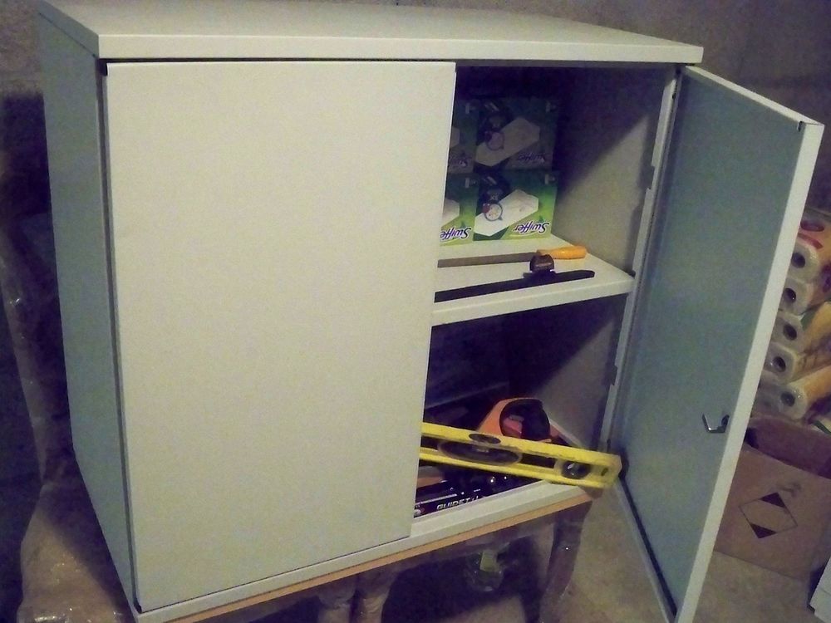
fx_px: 840
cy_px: 312
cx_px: 416
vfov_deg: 40.7
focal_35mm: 35
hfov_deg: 52.6
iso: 3200
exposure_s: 1/30
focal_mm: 6.3
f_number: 3.1
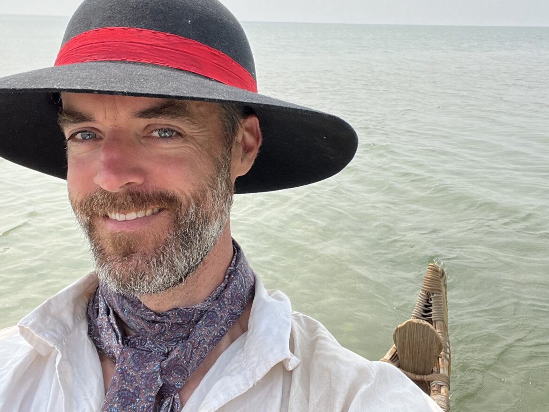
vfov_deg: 35.0
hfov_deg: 45.8
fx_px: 650
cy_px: 158
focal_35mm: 41
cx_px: 271
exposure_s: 1/750
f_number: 2.2
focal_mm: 2.71
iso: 32
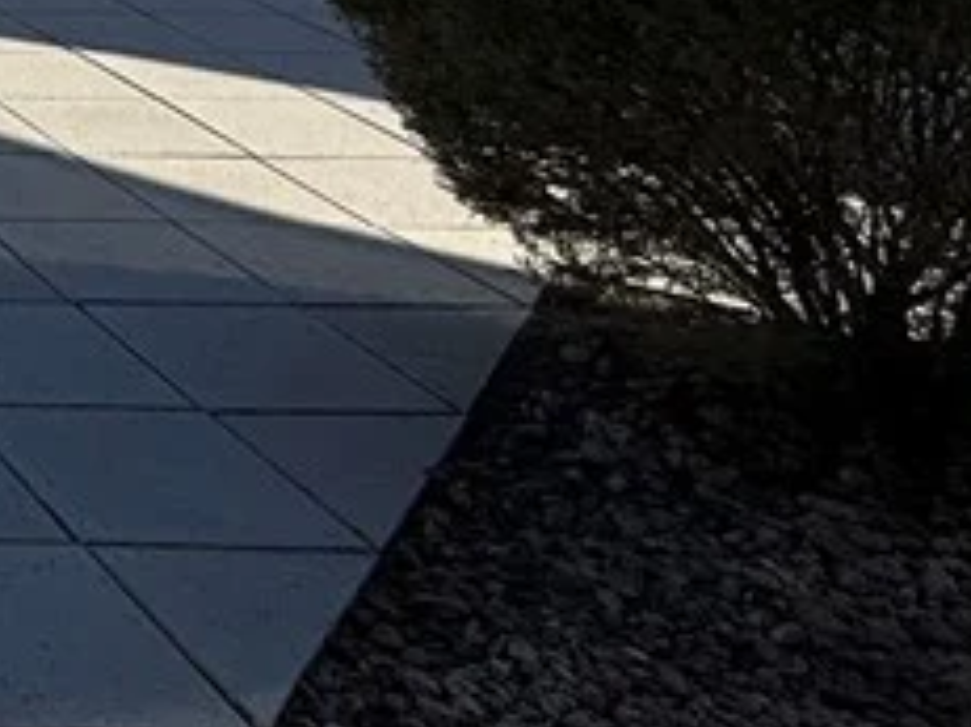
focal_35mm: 62
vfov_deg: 20.1
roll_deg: +0.6
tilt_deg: -1.6
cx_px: -921
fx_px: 1738
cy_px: -382
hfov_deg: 19.5
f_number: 2.2
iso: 50
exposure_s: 1/3663
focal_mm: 2.22
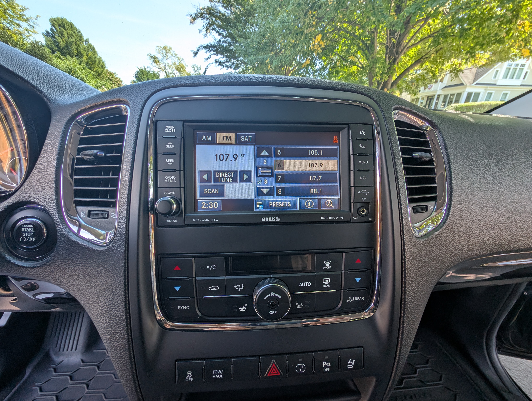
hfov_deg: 110.5
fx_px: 185
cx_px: 266
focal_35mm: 12
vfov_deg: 94.6
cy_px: 200
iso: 31
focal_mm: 2.23
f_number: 1.95
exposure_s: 1/173
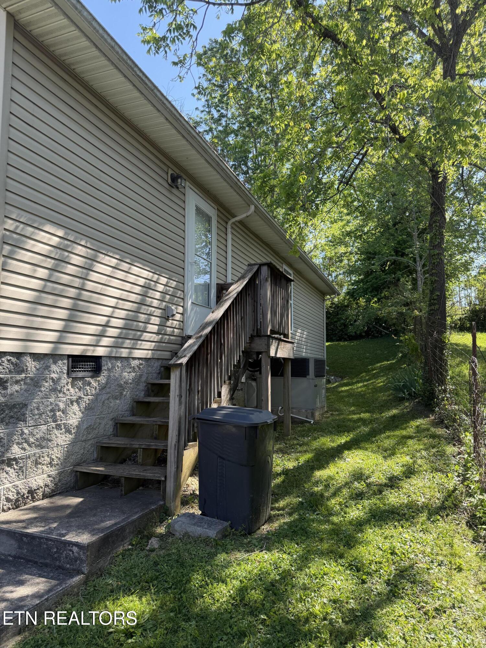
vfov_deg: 71.6
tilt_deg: +3.6
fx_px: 449
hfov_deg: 56.8
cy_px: 324
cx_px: 243
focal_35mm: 24
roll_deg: -0.6
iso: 100
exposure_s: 1/1060
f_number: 1.78
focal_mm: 6.76
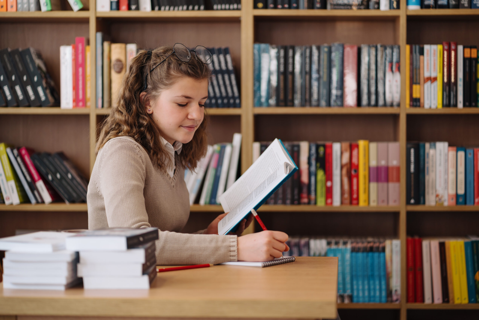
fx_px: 1131
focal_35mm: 85
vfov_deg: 16.1
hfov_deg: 23.9
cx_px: 240
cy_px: 160
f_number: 1.8
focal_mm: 85
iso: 100
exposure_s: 1/500
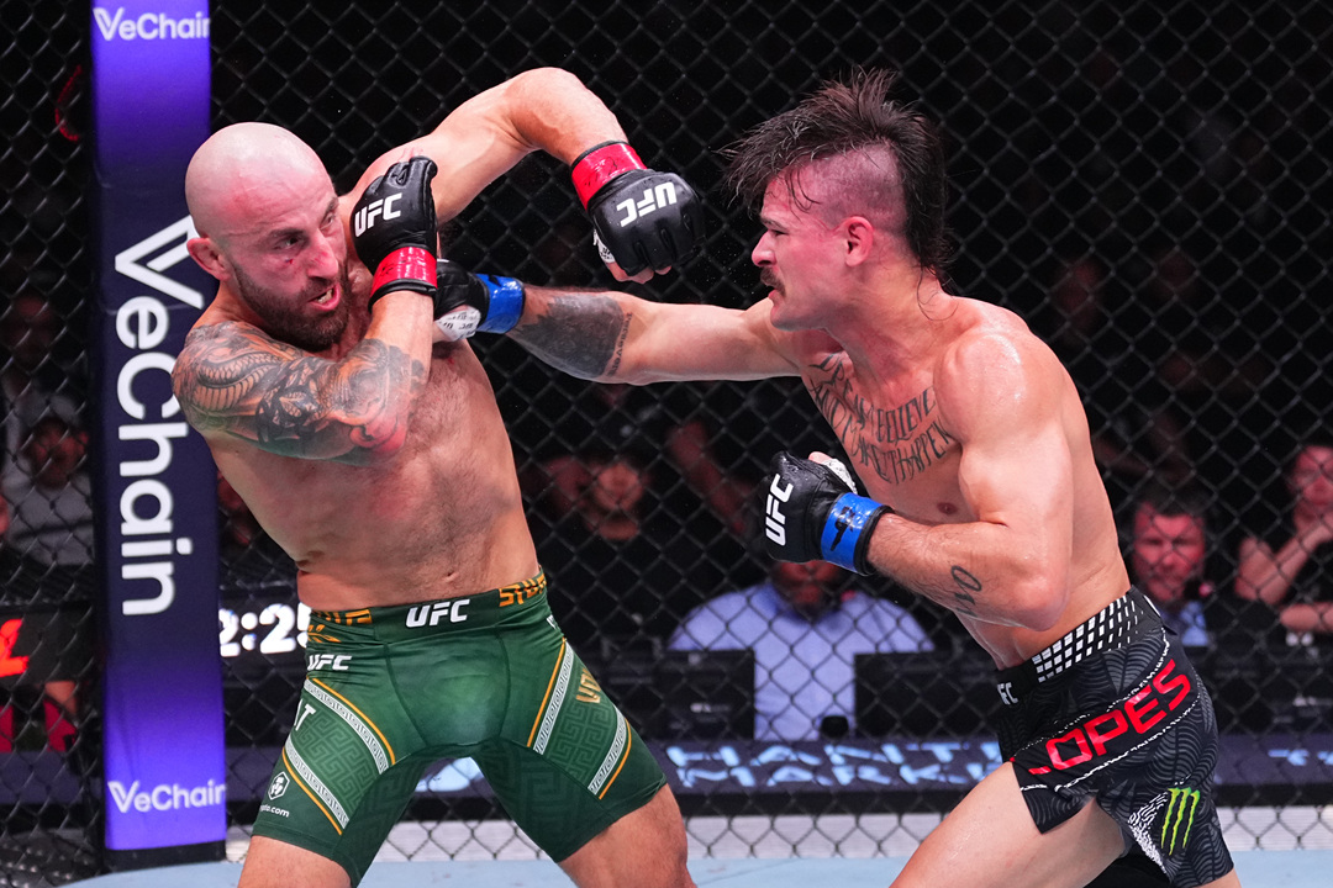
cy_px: 444
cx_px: 666
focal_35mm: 70
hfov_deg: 28.8
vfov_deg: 19.5
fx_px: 2592
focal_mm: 70
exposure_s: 1/1600
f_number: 2.8
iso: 3200
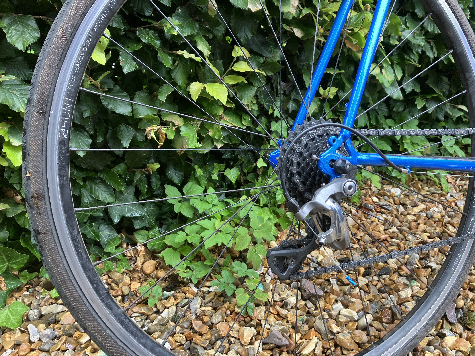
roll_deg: -2.7
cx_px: 238
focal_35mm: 28
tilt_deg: -19.8
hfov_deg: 63.4
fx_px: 384
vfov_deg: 49.7
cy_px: 178
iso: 64
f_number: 1.8
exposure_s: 1/121
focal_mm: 3.99
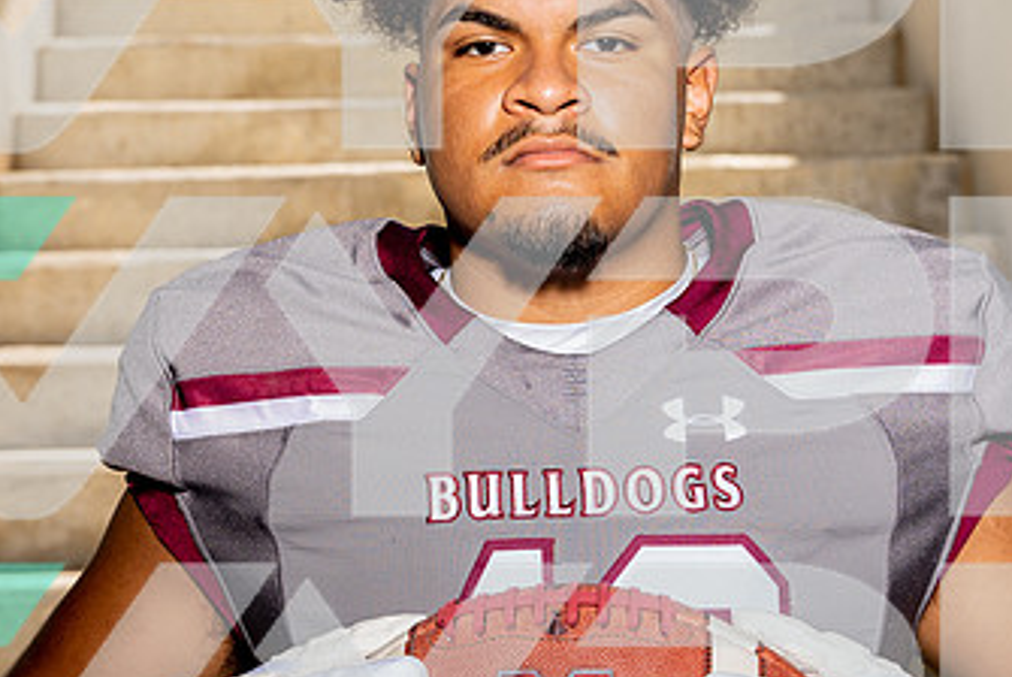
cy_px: 358
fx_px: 2335
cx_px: 529
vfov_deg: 16.5
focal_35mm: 83
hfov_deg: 24.5
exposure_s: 1/250
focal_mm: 48
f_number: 5
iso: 100
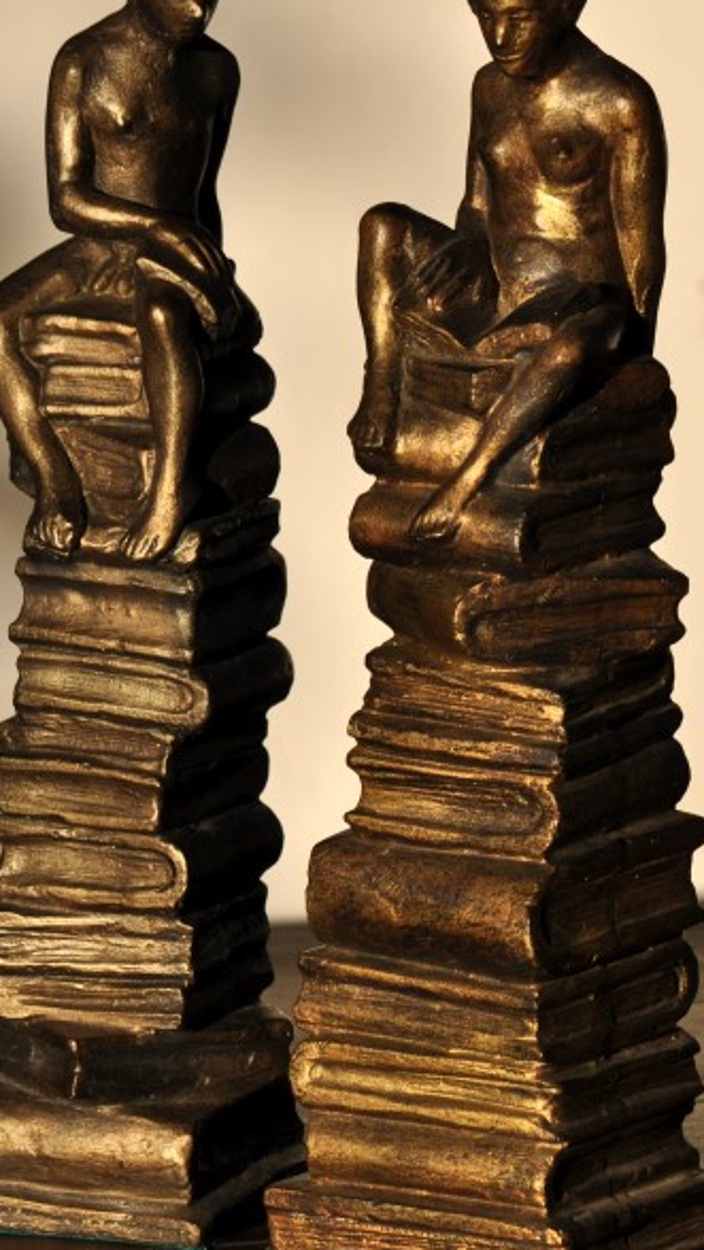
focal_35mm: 256
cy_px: 640
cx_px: 390
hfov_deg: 4.7
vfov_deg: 8.4
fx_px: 8491
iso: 200
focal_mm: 120
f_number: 10
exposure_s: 1/400
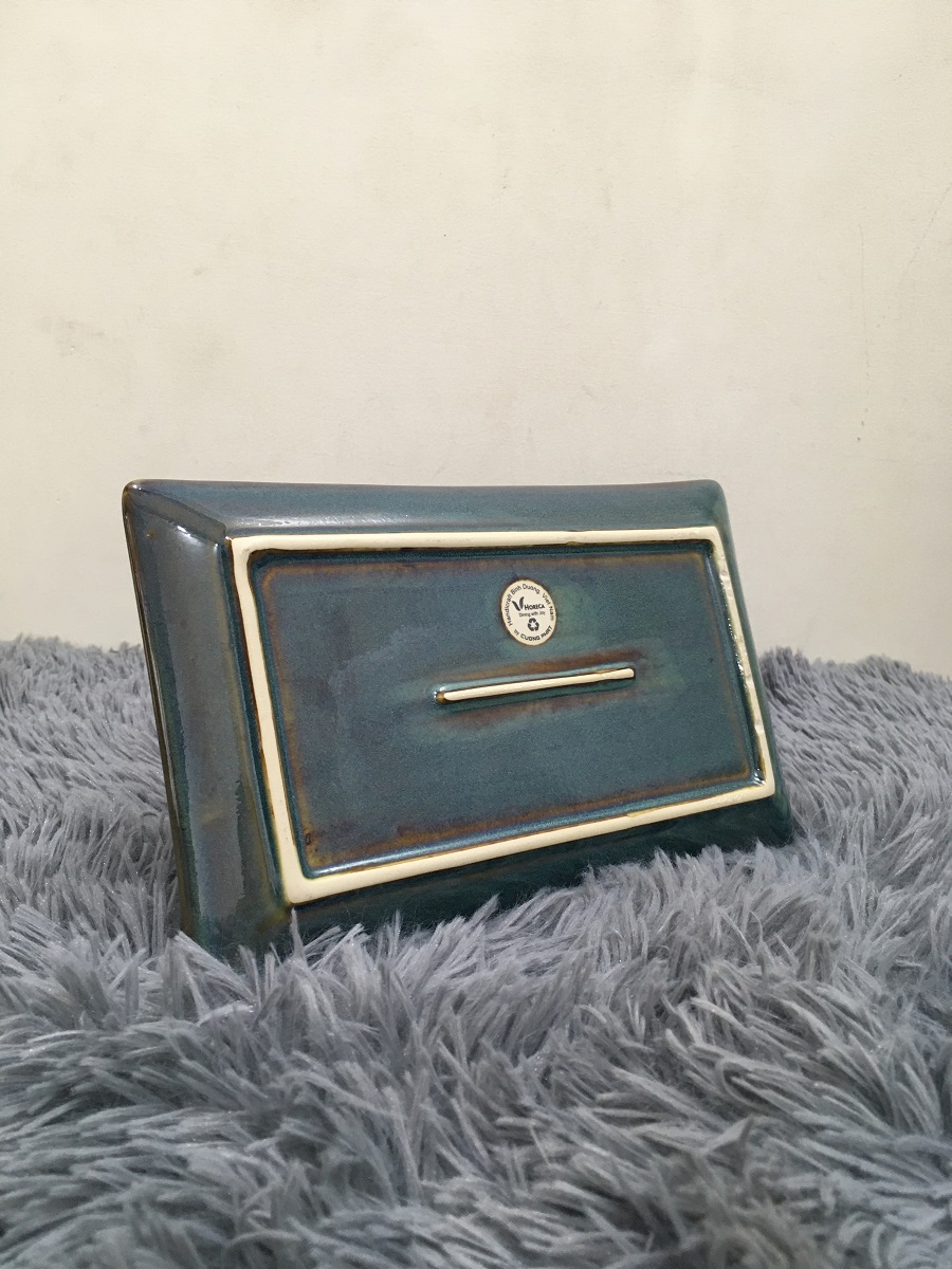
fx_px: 1063
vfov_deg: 61.7
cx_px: 476
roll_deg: -3.6
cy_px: 634
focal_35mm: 29
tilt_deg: -11.6
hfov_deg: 48.2
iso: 100
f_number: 2.2
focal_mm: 4.15
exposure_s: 1/33
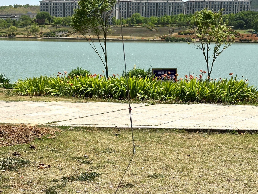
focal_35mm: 65
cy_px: 101
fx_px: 484
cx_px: 129
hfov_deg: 29.8
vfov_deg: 22.6
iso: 64
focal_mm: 6.86
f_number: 1.78
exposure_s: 1/5556
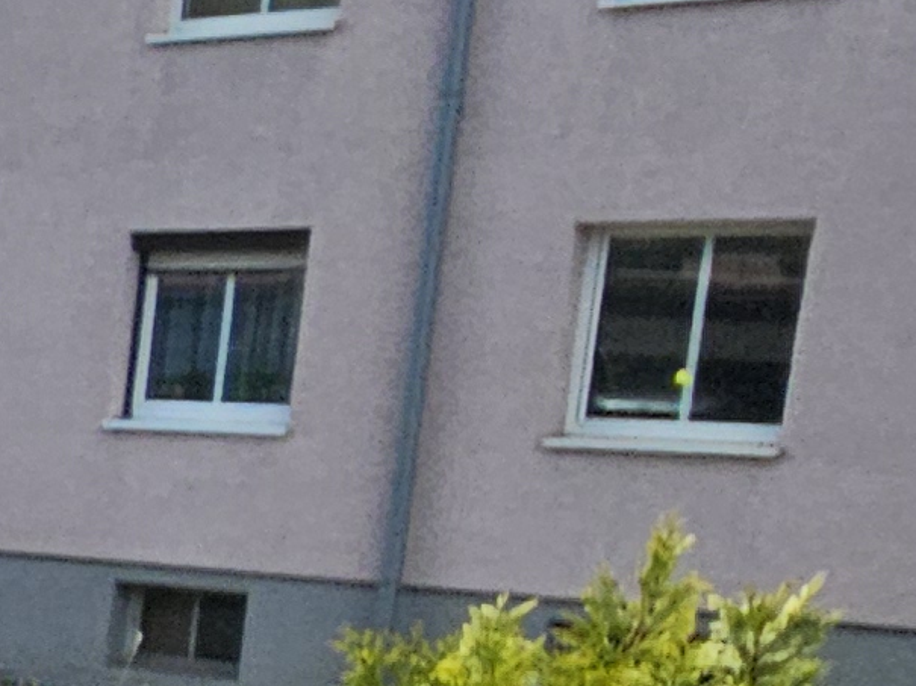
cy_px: 681
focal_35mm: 86
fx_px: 2274
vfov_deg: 16.8
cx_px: -2073
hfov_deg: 10.4
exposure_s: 1/866
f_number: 2.2
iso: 50
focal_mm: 2.2
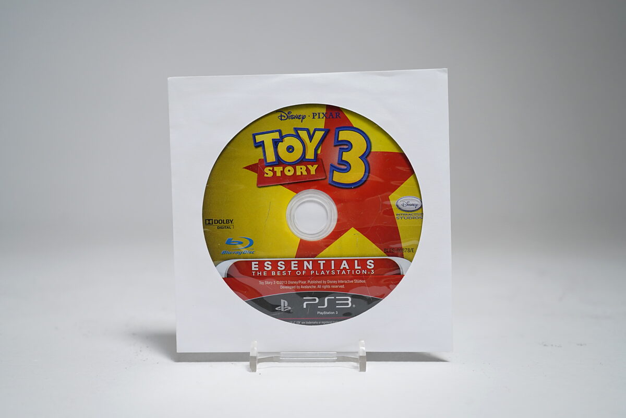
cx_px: 313
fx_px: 748
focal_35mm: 43
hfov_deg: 45.4
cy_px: 209
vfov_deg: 31.2
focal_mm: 43
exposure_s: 1/80
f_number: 5.6
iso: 1000
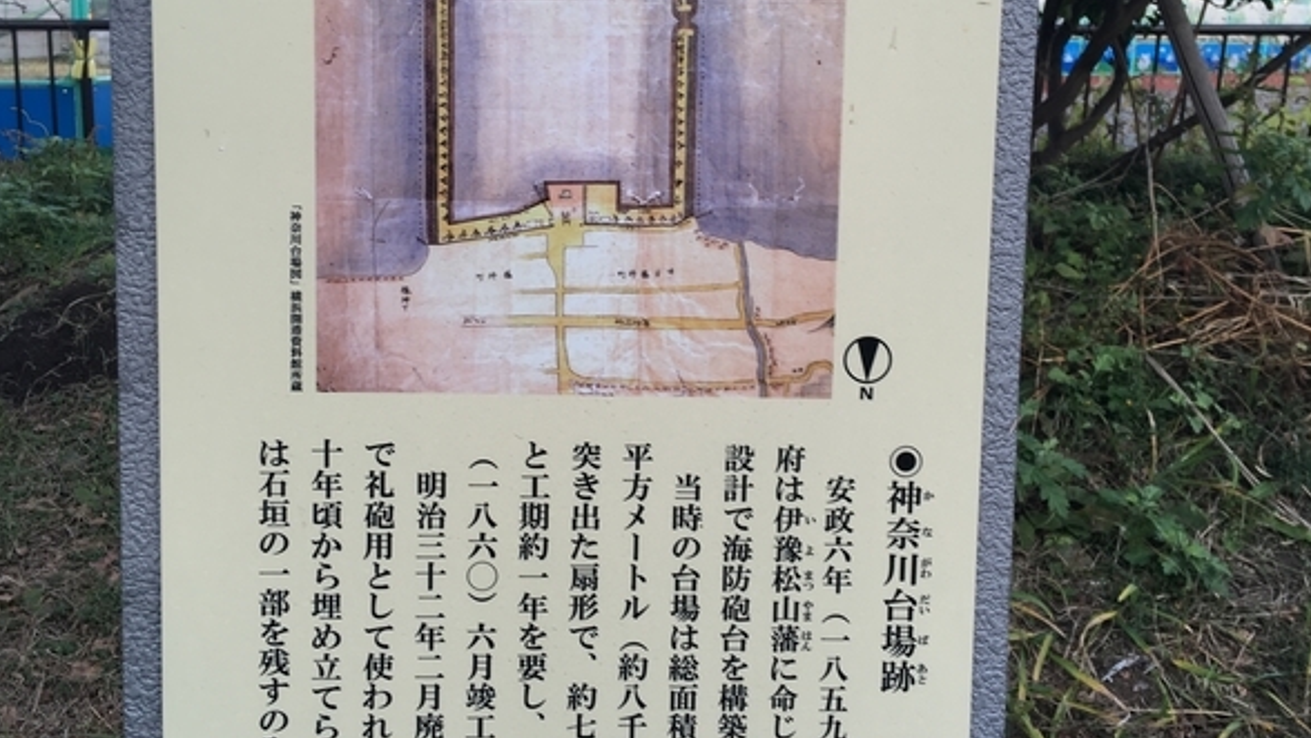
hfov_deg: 47.3
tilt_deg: -8.6
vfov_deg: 27.5
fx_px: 1495
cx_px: 656
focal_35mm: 43
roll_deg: +0.7
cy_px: 236
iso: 25
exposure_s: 1/120
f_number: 2.2
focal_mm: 4.15
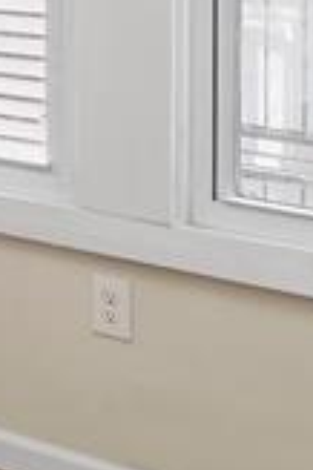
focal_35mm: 103
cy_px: -192
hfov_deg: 10.9
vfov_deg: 18.1
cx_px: -477
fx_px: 1348
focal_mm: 16.5
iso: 200
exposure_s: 1/6
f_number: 4
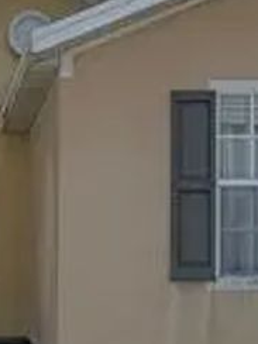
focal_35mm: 134
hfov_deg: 10.6
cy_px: 548
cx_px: -151
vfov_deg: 13.7
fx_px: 1332
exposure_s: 1/6173
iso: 80
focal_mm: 6.76
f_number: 1.78
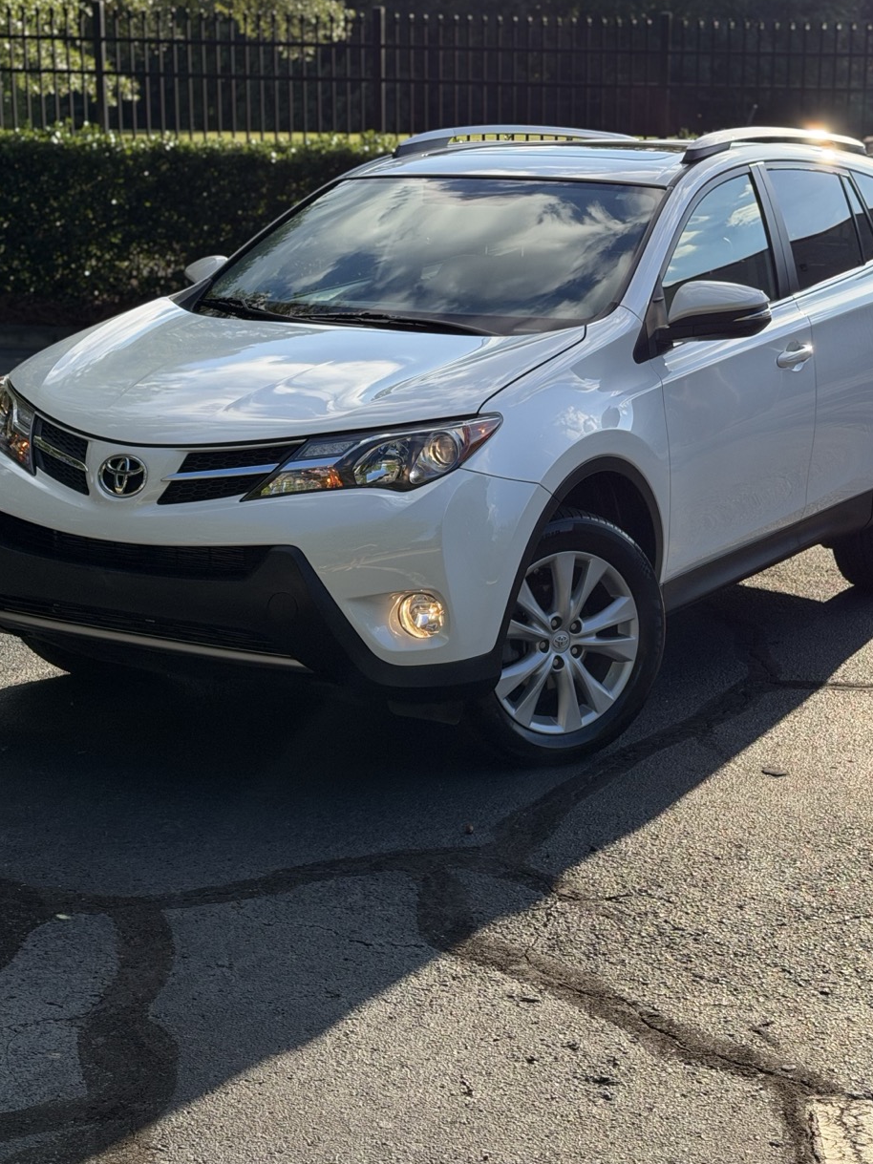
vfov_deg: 30.7
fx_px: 2119
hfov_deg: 23.3
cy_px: 526
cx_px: 450
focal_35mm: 63
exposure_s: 1/2273
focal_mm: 6.76
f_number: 1.78
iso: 64
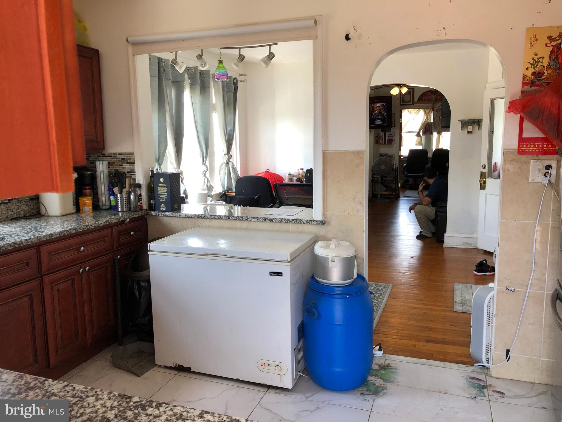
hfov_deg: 63.4
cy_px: 211
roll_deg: +1.7
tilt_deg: -8.4
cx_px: 281
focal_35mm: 28
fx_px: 455
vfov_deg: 49.7
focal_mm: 4
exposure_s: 1/40
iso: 20
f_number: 1.8
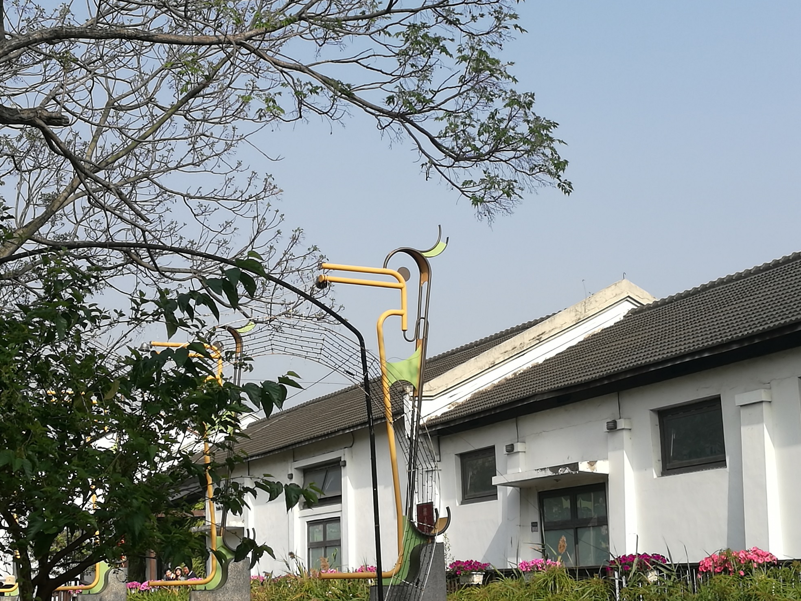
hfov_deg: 30.3
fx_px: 1481
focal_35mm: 64
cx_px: 400
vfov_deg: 22.9
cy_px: 300
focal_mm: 4.5
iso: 50
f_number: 2.2
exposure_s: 1/1019
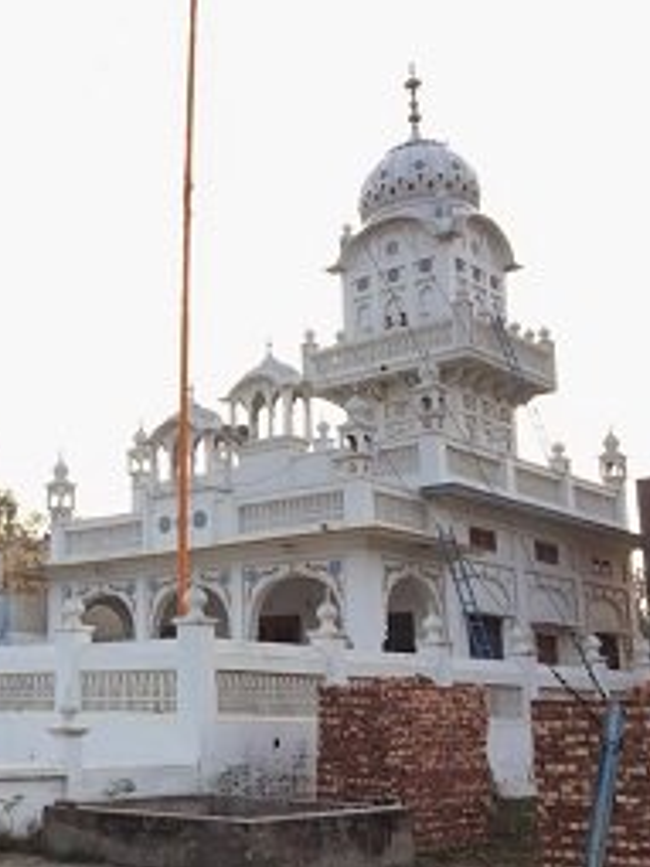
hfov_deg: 29.8
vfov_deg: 41.2
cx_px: 34
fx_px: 1153
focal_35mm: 46
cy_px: 478
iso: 32
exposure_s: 1/295
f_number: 2.2
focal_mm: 4.15
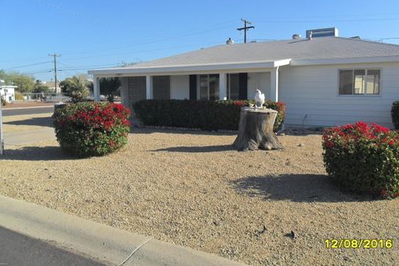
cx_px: 200
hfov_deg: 63.6
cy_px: 119
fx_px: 321
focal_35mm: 29
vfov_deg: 44.9
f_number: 8.9
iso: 100
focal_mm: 4.9
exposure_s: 1/180
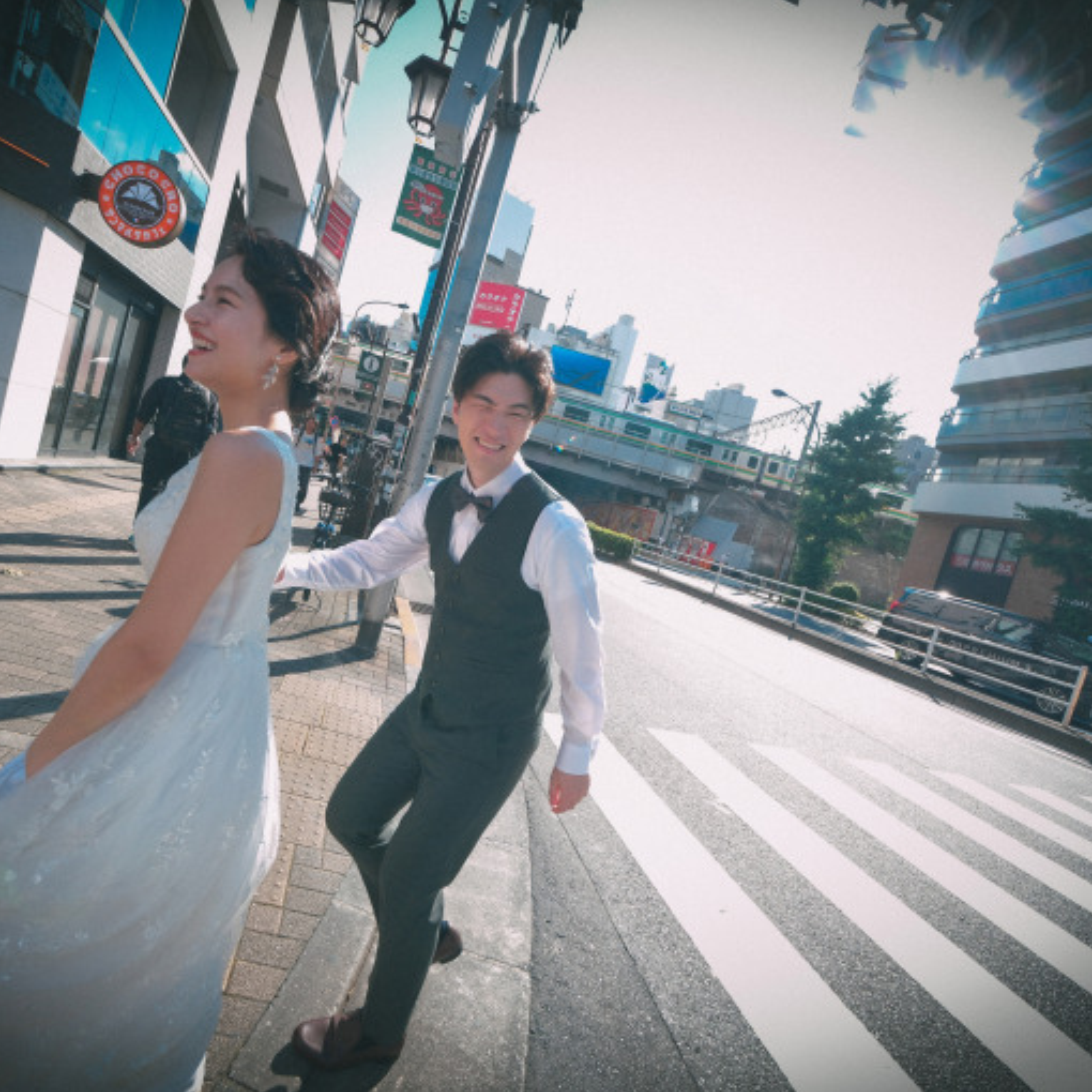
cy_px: 549
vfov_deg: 87.4
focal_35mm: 16
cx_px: 462
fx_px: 571
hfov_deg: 86.8
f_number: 4.5
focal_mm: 8
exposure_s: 1/320
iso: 200
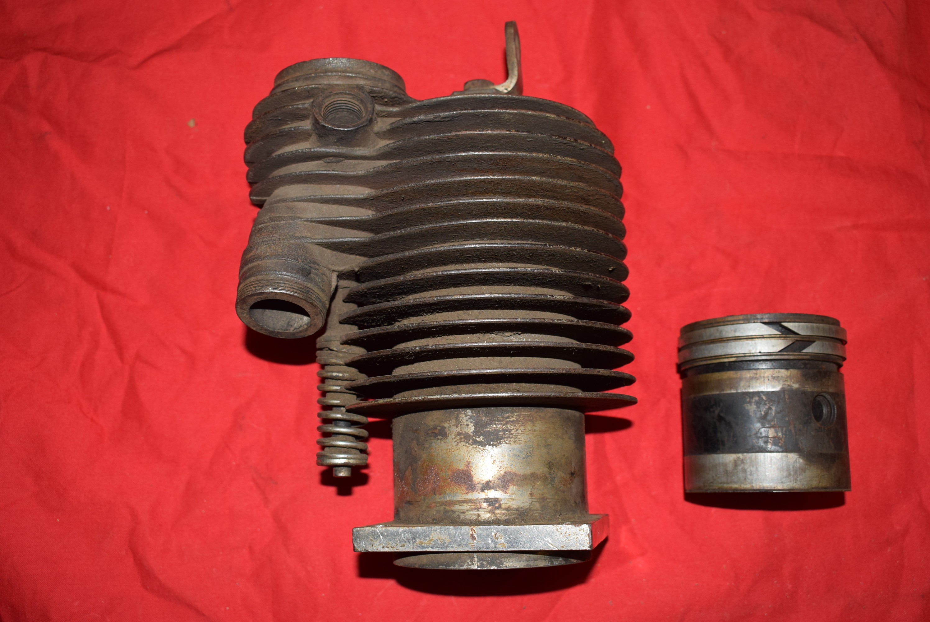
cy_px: 311
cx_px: 465
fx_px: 931
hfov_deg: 53.1
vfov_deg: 36.9
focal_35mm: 36
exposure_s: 1/125
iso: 400
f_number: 5.6
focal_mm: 24
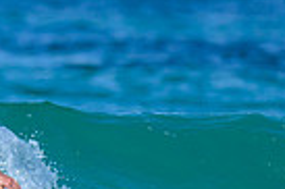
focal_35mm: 4666
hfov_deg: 0.4
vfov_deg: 0.3
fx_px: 36895
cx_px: -129
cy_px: 173
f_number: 6.3
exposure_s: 1/2000
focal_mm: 800
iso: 250
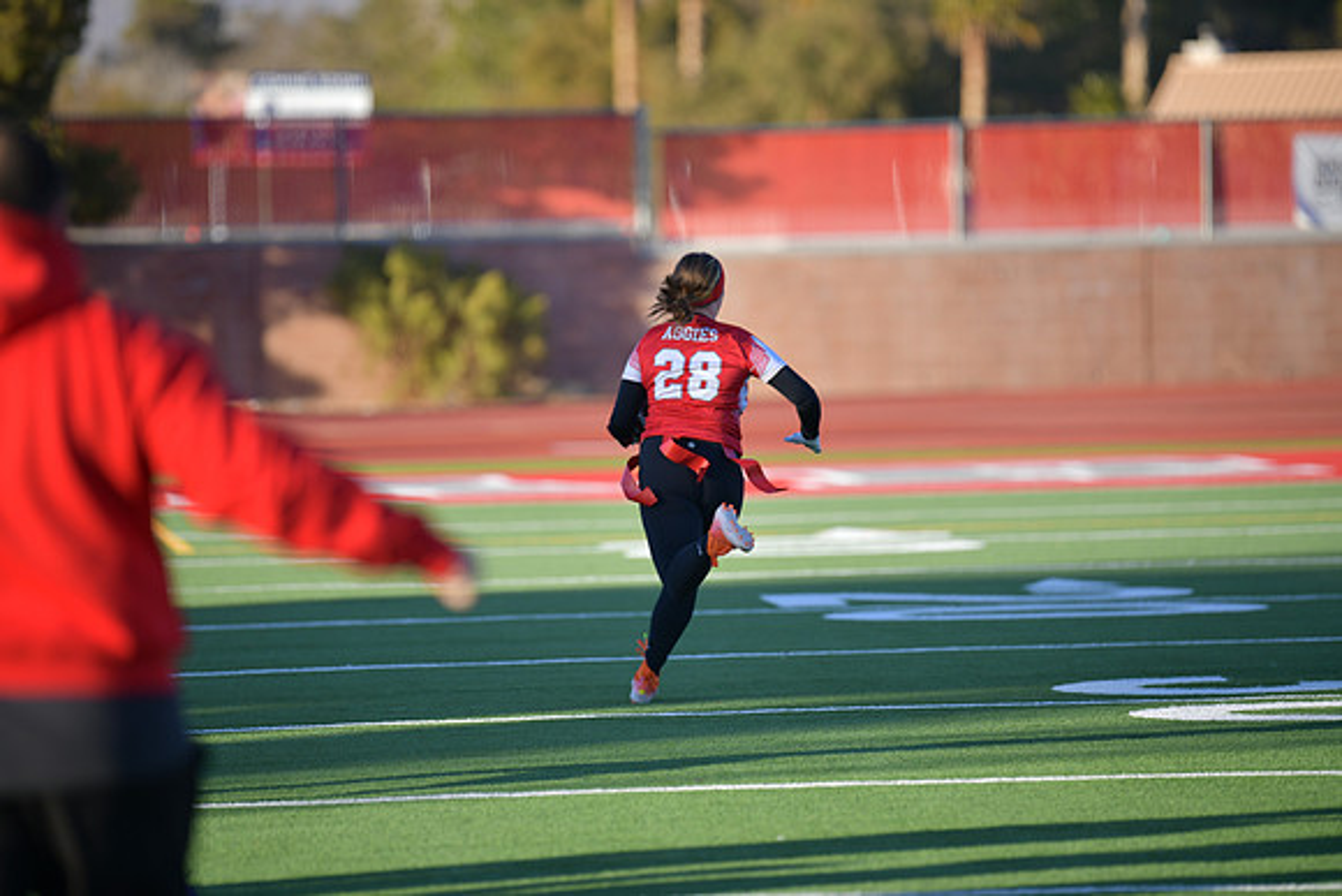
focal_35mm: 270
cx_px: 671
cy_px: 448
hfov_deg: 7.6
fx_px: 10067
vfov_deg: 5.1
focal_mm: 270
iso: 72
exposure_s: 1/800
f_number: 2.8
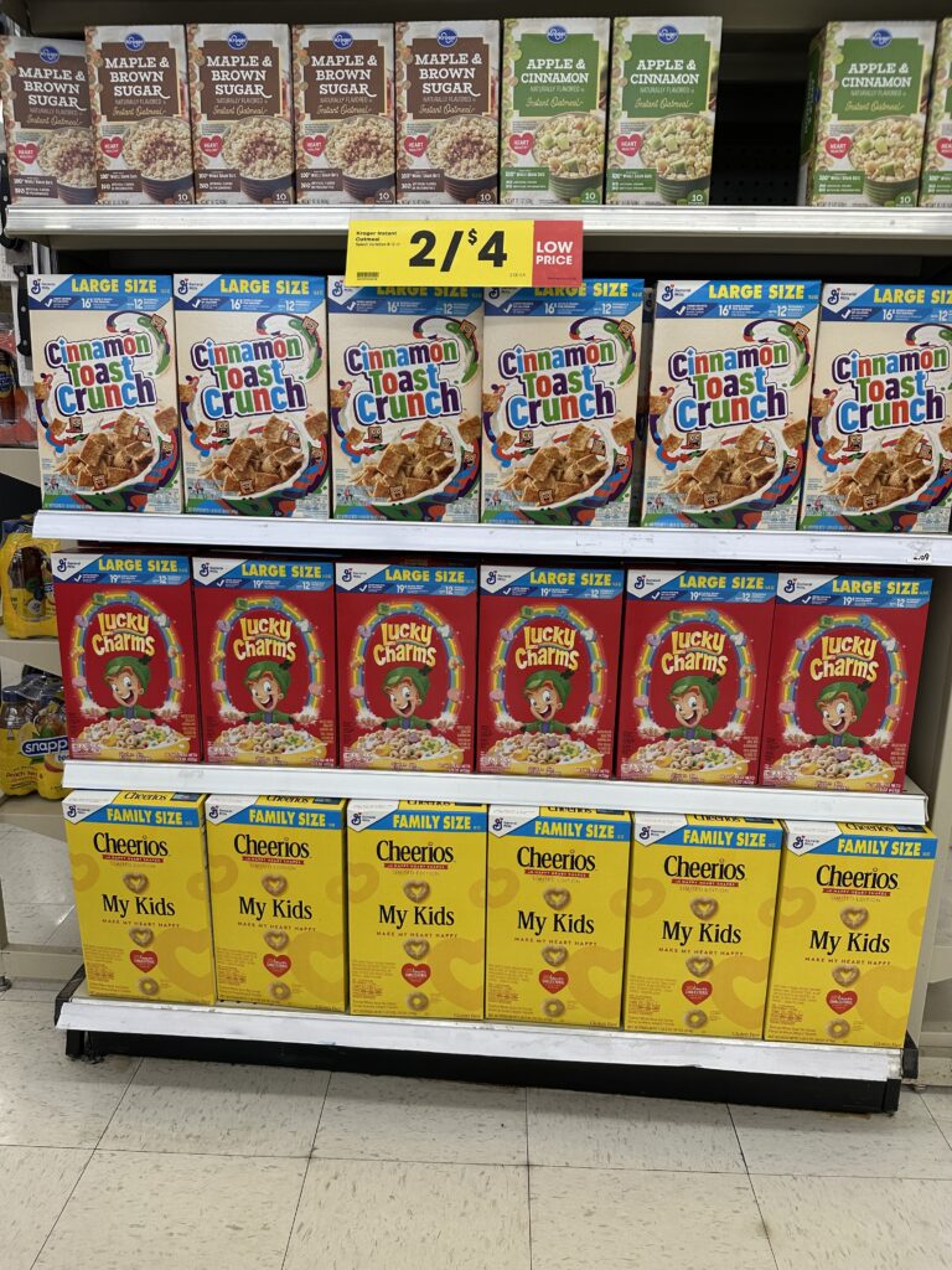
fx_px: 880
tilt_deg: -13.9
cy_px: 635
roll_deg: -0.9
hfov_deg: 56.8
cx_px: 476
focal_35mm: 24
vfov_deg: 71.6
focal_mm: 6.86
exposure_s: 1/117
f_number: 1.78
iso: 100
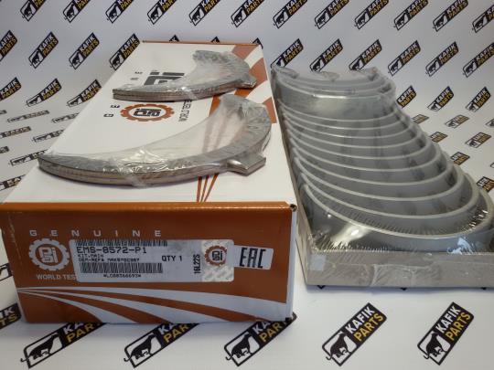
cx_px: 247
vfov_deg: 45.4
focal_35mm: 31
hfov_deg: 58.4
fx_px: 442
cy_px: 185
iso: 50
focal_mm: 2.93
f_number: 2.4
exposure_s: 1/33
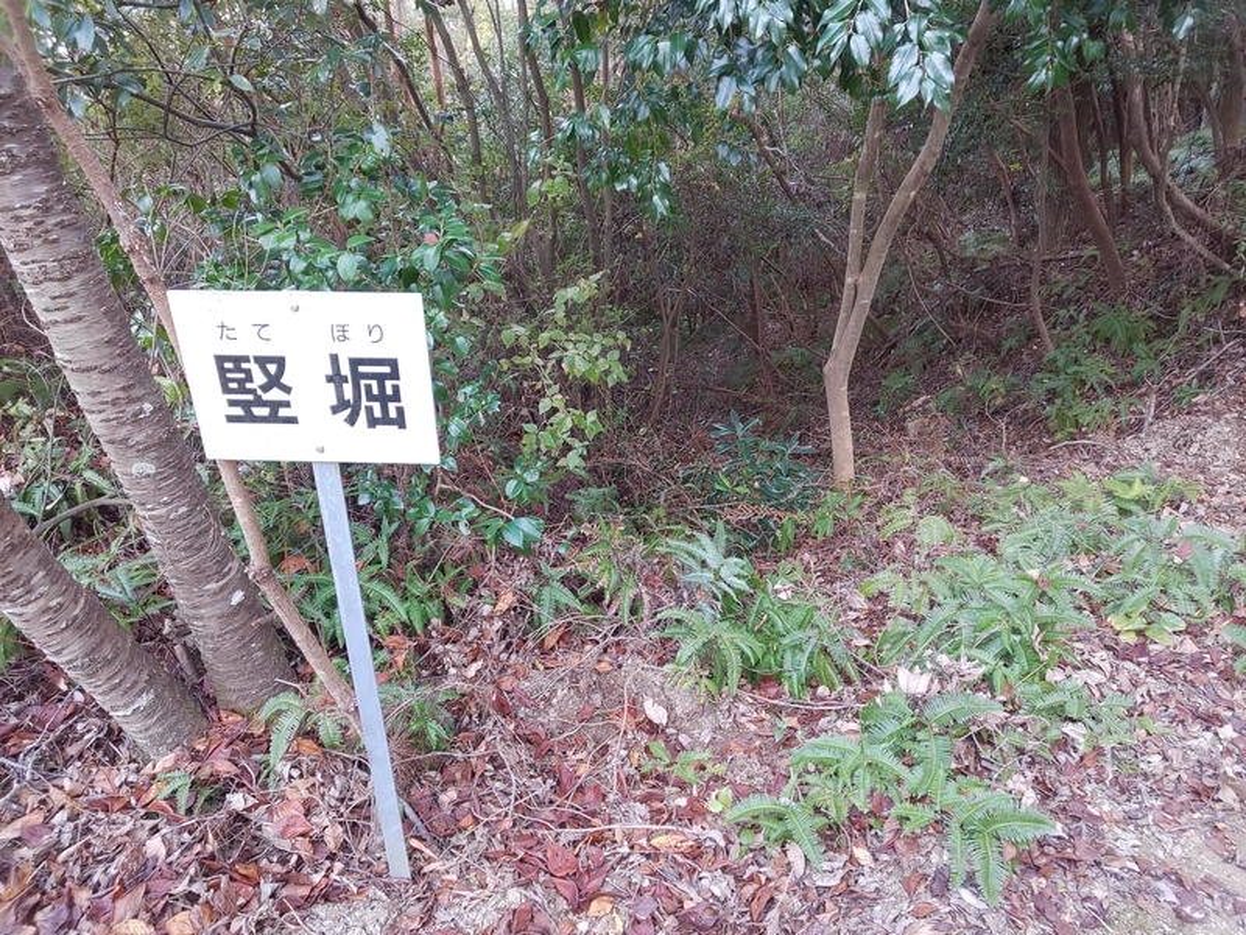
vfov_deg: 66.0
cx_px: 623
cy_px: 468
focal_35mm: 20
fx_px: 720
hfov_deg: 81.7
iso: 45
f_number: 1.94
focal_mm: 3.45
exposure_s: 1/33
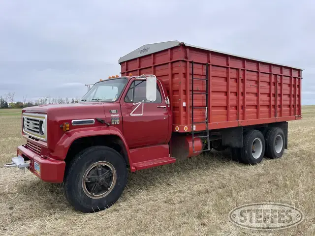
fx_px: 237
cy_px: 118
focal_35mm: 26
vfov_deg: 53.1
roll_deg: +0.2
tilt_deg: -1.9
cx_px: 158
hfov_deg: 67.3
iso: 32
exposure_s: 1/731
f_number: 1.6
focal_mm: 5.1
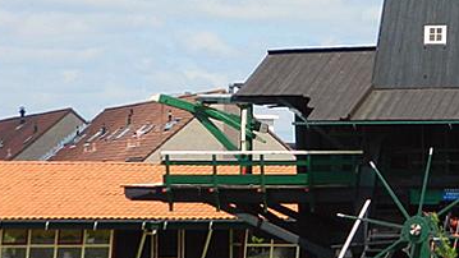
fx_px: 3104
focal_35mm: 255
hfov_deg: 8.4
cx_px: 519
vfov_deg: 4.7
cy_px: -123
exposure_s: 1/500
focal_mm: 15.1
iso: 80
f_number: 4.2
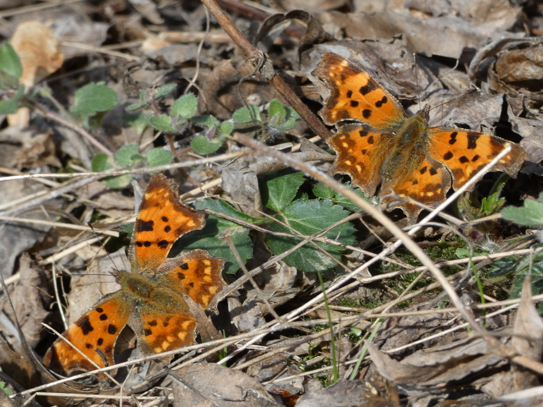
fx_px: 4723
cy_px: 204
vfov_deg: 4.9
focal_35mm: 301
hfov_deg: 6.6
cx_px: 272
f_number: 5.5
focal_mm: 53.8
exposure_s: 1/80
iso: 80
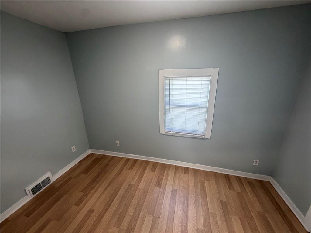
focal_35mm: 14
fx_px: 126
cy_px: 116
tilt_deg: -18.3
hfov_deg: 102.1
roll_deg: +2.6
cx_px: 156
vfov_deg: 85.7
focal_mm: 2.22
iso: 320
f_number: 2.2
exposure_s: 1/120
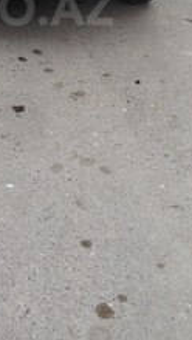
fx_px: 732
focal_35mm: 81
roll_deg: -1.4
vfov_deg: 25.1
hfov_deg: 14.7
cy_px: 8
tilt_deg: -23.7
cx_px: -6
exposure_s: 1/274
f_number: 2.4
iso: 50
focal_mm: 4.12
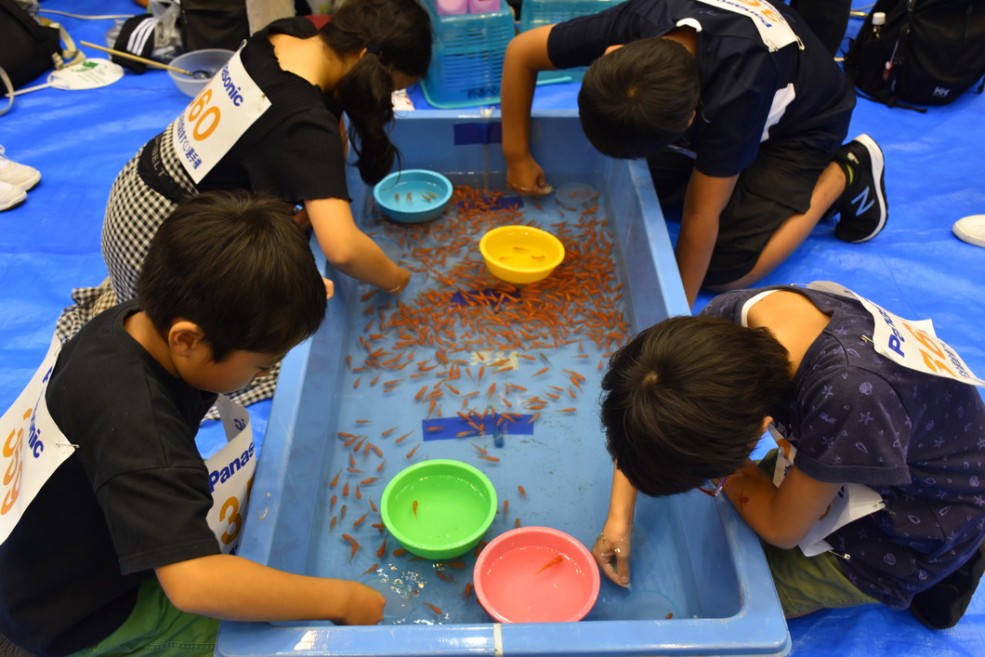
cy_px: 328
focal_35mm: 34
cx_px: 492
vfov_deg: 38.4
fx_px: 944
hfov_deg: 55.1
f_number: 4
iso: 640
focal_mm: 23
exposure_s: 1/60
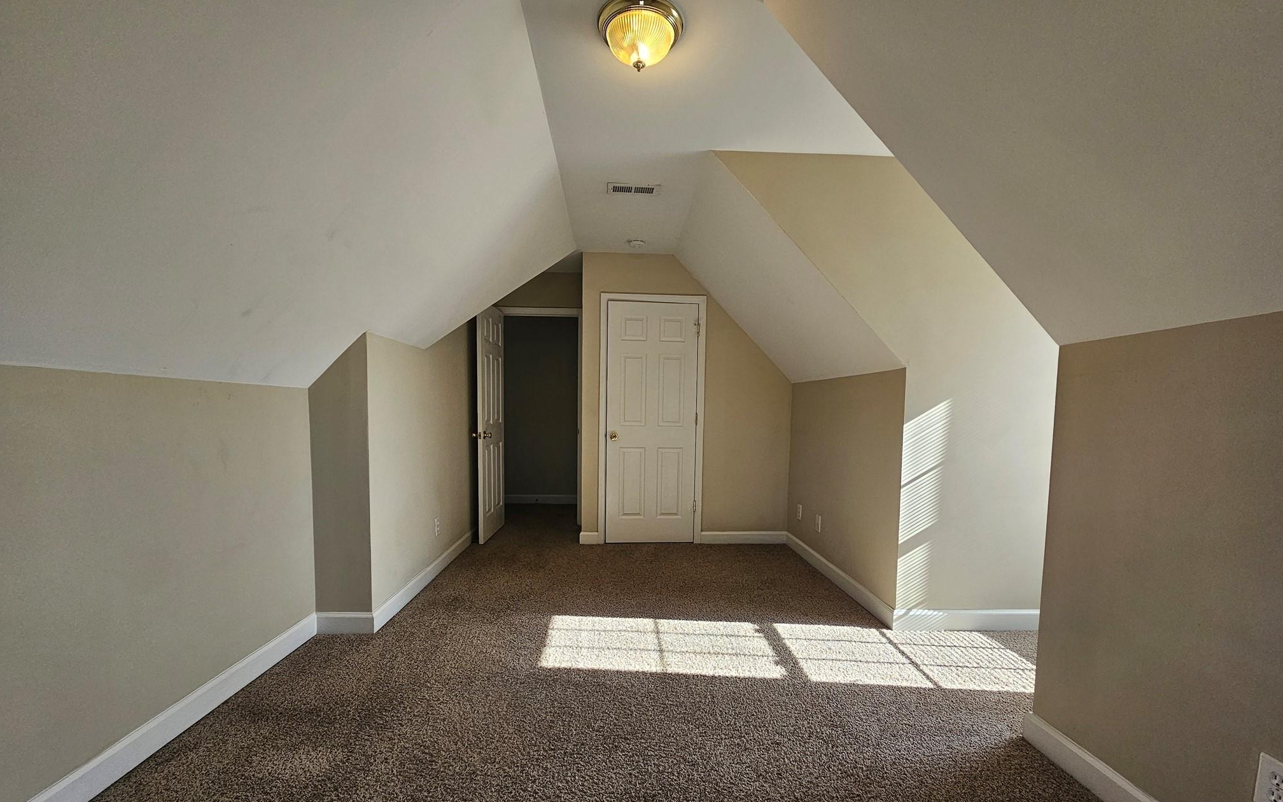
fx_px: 490
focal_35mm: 14
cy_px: 446
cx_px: 634
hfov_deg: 105.3
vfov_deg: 78.4
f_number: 2.2
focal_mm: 2.2
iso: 100
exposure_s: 1/77
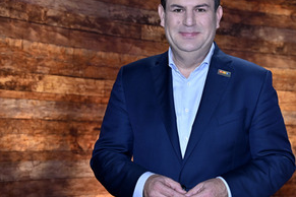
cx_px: 188
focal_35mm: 65
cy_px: 97
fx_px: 534
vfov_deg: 20.9
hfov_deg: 30.8
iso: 800
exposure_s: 1/200
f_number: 4
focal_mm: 42
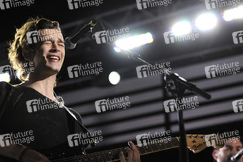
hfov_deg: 18.9
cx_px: 94
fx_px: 729
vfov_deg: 12.7
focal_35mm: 108
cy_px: 87
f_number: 2.8
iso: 1250
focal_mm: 85
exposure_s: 1/400
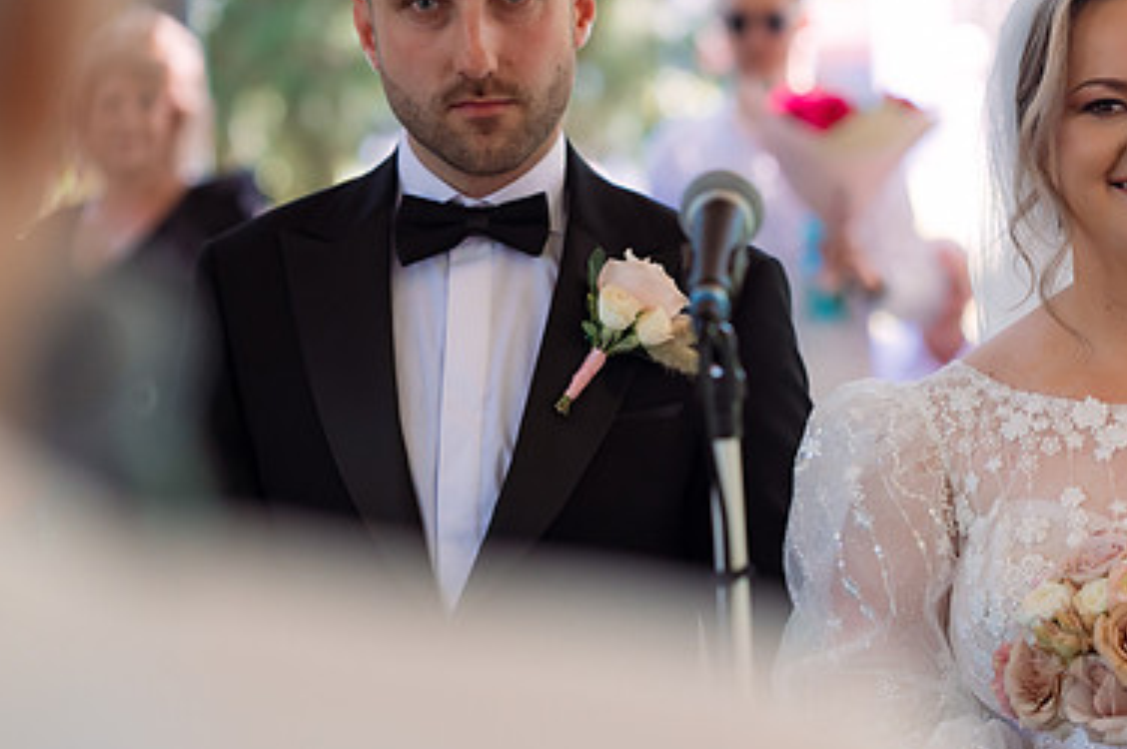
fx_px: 4097
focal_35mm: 131
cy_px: 318
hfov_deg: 15.6
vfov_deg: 10.4
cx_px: 761
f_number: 2.8
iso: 1250
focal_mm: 85
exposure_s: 1/640
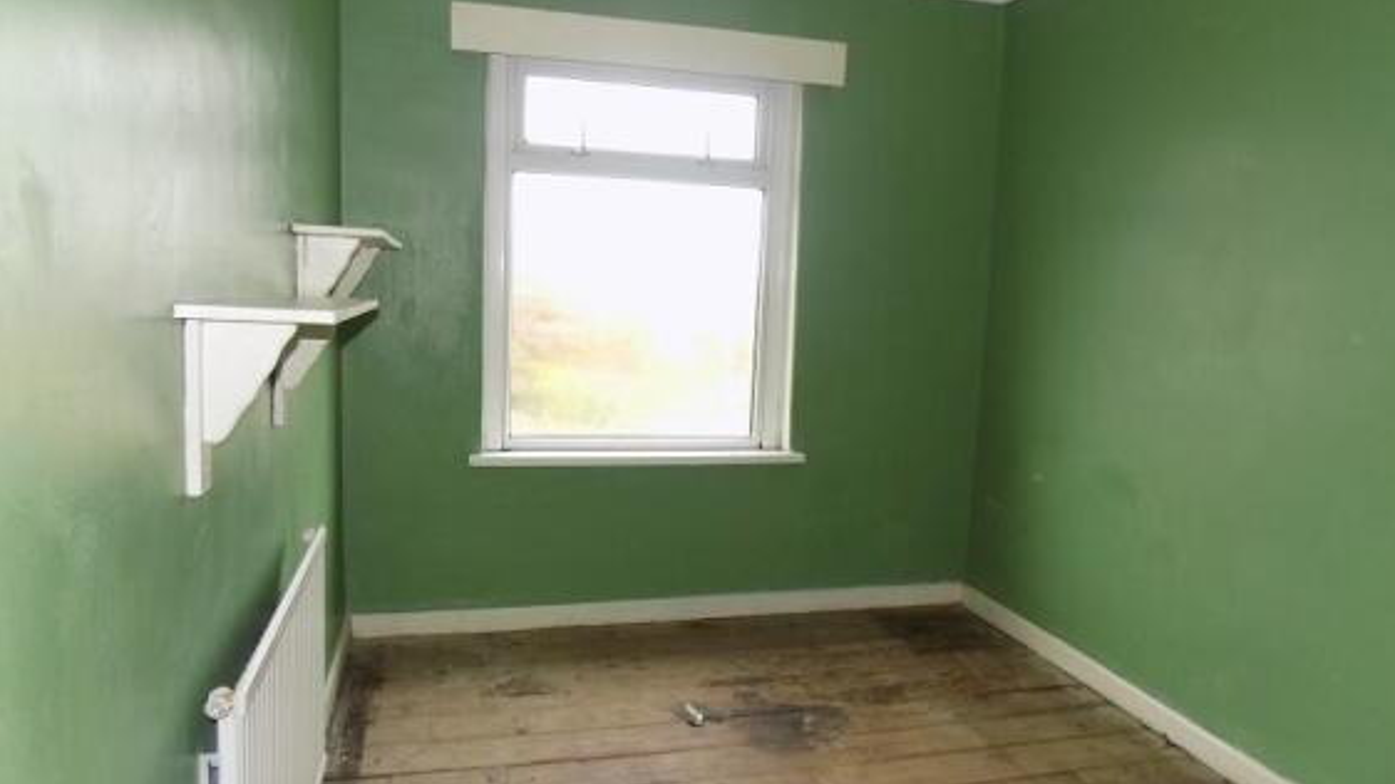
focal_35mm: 26
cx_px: 719
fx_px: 962
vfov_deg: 44.4
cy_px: 416
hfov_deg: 71.9
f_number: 3.1
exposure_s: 1/30
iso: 100
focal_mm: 4
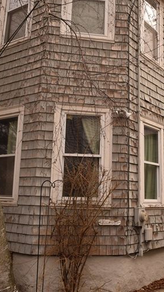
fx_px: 325
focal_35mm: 42
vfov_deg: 48.3
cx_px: 129
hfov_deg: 27.8
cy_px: 130
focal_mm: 18
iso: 800
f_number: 11
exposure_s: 1/500
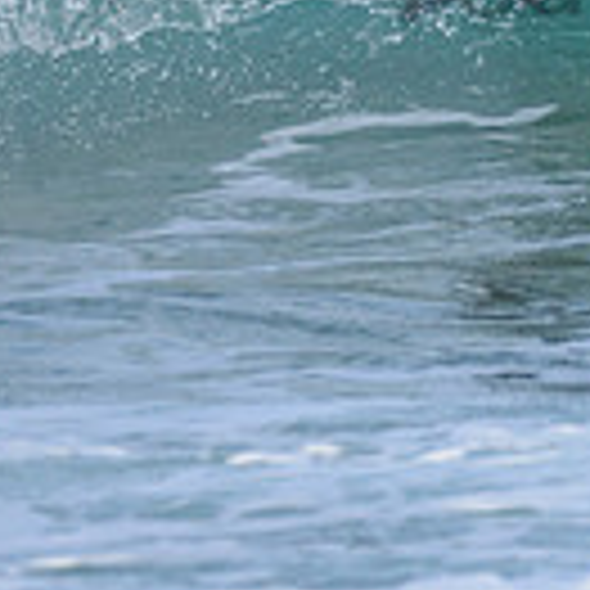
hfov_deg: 0.8
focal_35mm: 2312
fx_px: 44583
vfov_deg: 0.8
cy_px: -284
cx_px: 552
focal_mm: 500
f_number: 5.6
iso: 280
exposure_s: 1/2000
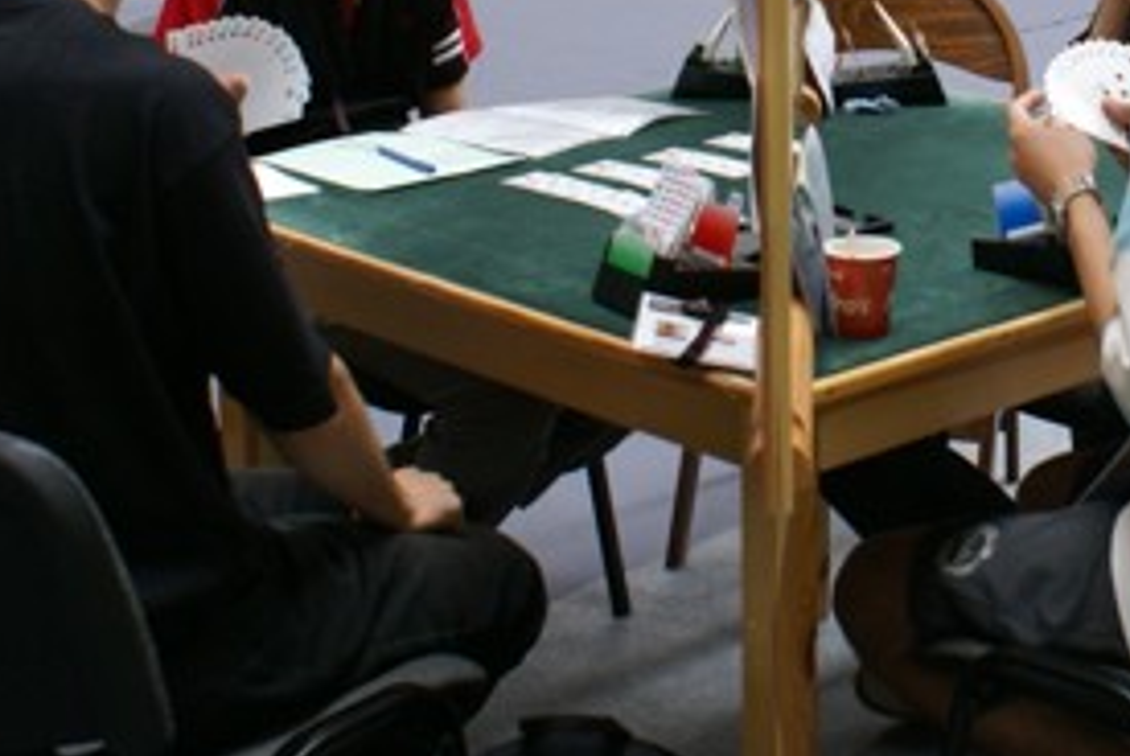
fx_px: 2639
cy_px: -16
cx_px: 1044
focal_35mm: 84
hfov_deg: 23.4
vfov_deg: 16.0
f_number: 5.6
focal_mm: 22
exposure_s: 1/30
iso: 200
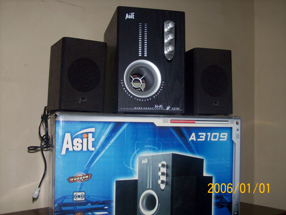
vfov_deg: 32.2
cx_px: 143
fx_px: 372
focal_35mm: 45
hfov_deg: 42.1
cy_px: 108
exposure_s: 1/73.1
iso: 80
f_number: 3
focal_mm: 7.6
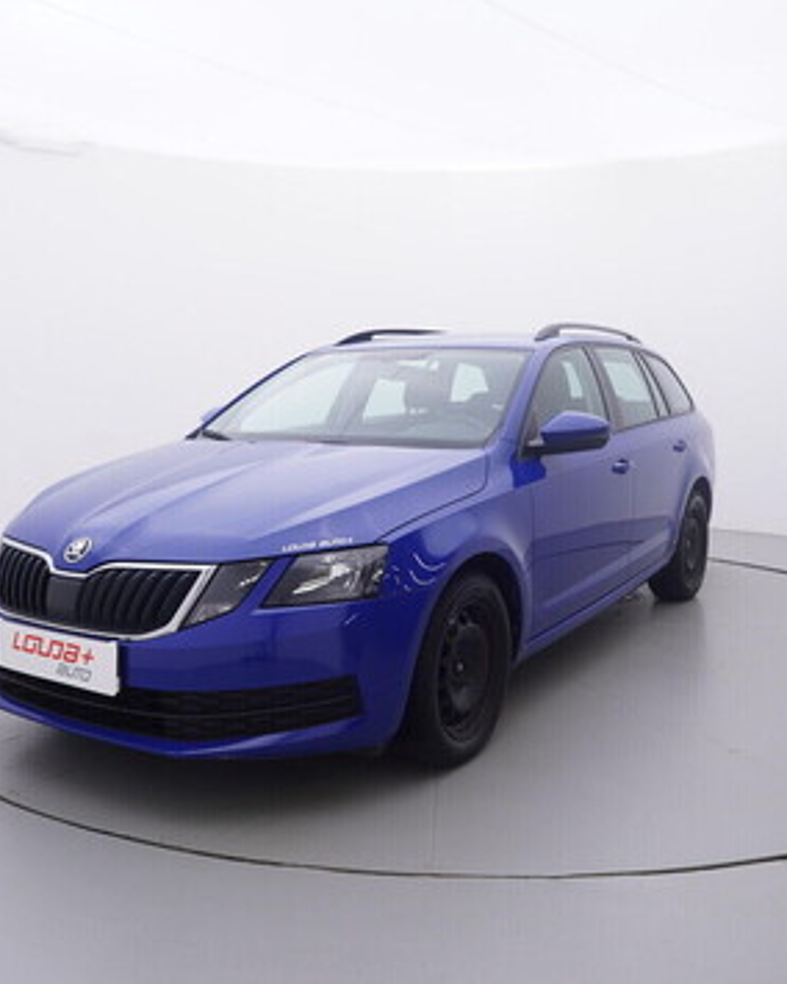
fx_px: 953
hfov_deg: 44.9
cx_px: 381
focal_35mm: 33
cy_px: 495
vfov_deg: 54.6
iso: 200
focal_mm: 15
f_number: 5
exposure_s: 1/80
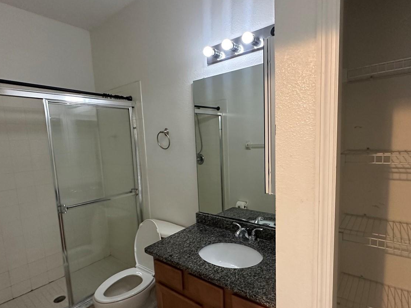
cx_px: 206
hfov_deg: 81.7
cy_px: 169
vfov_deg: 65.8
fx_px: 237
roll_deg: +3.8
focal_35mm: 20
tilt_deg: -8.6
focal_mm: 2.22
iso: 500
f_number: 2.2
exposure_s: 1/60
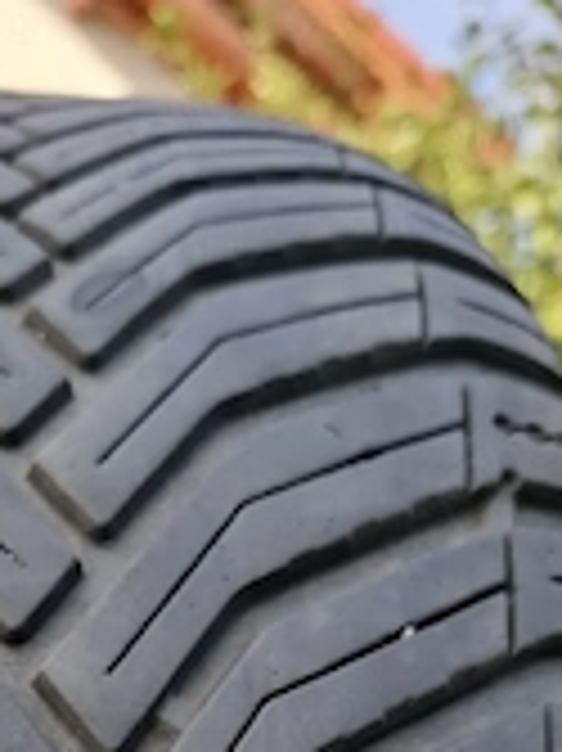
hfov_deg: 25.6
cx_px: 49
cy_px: 874
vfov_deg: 30.4
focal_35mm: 55
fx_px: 1192
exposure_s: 1/199
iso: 50
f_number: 1.8
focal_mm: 5.54
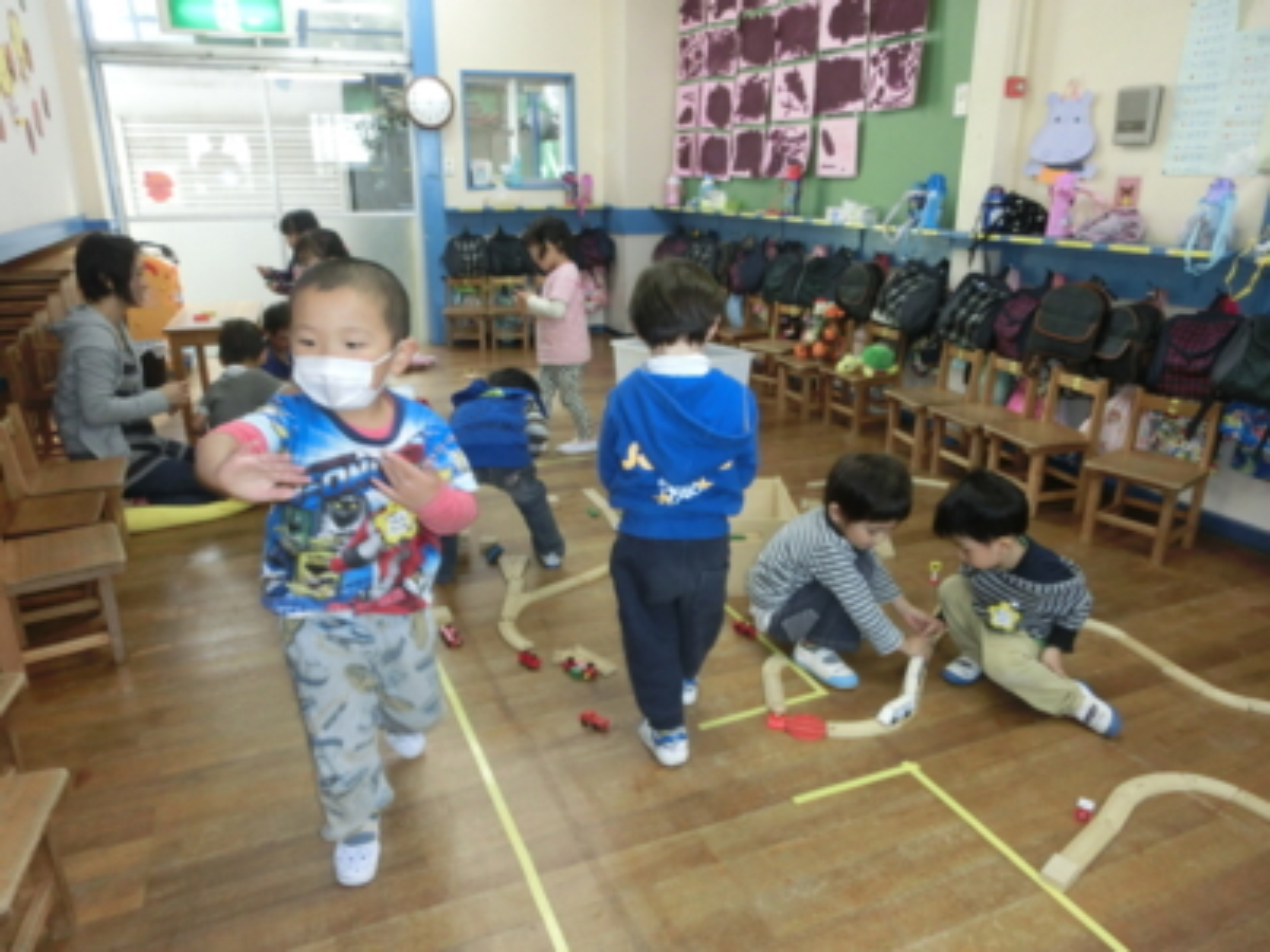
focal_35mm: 24
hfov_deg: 71.6
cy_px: 476
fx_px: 881
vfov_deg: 56.8
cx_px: 635
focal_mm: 4.24
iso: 400
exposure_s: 1/80
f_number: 3
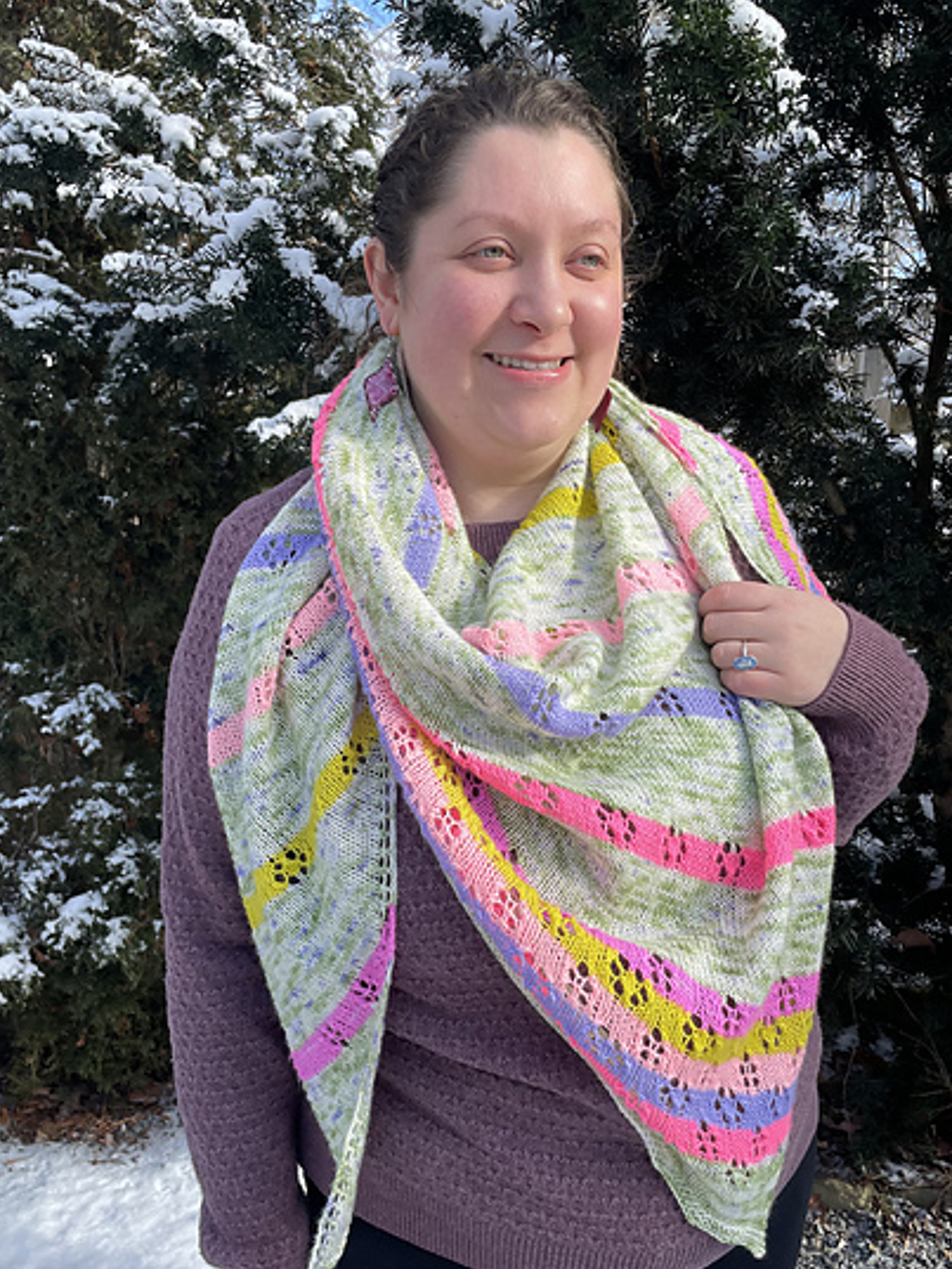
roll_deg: +1.8
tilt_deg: -13.0
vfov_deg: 58.2
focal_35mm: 31
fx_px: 1136
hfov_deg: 45.5
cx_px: 461
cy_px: 699
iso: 32
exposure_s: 1/1114
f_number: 1.6
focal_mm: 4.2
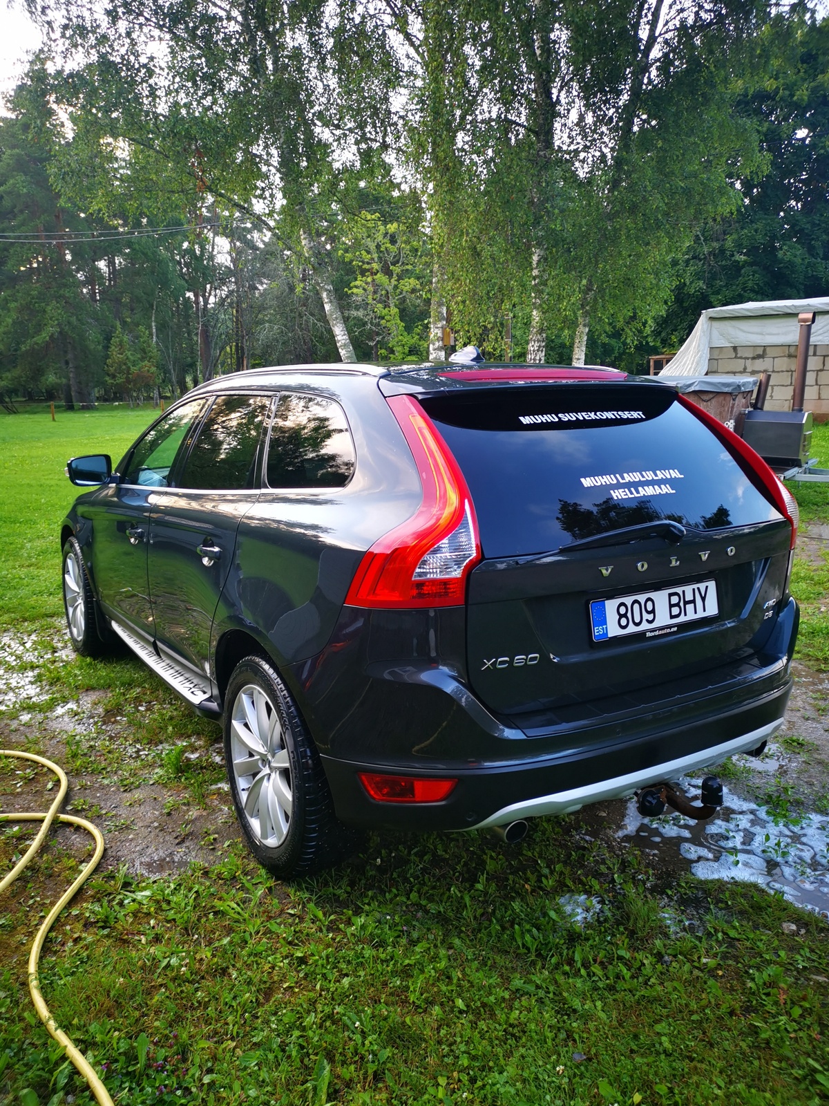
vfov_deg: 65.3
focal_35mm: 27
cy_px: 553
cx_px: 414
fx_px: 862
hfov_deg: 51.4
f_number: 1.8
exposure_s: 1/100
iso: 64
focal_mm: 5.58
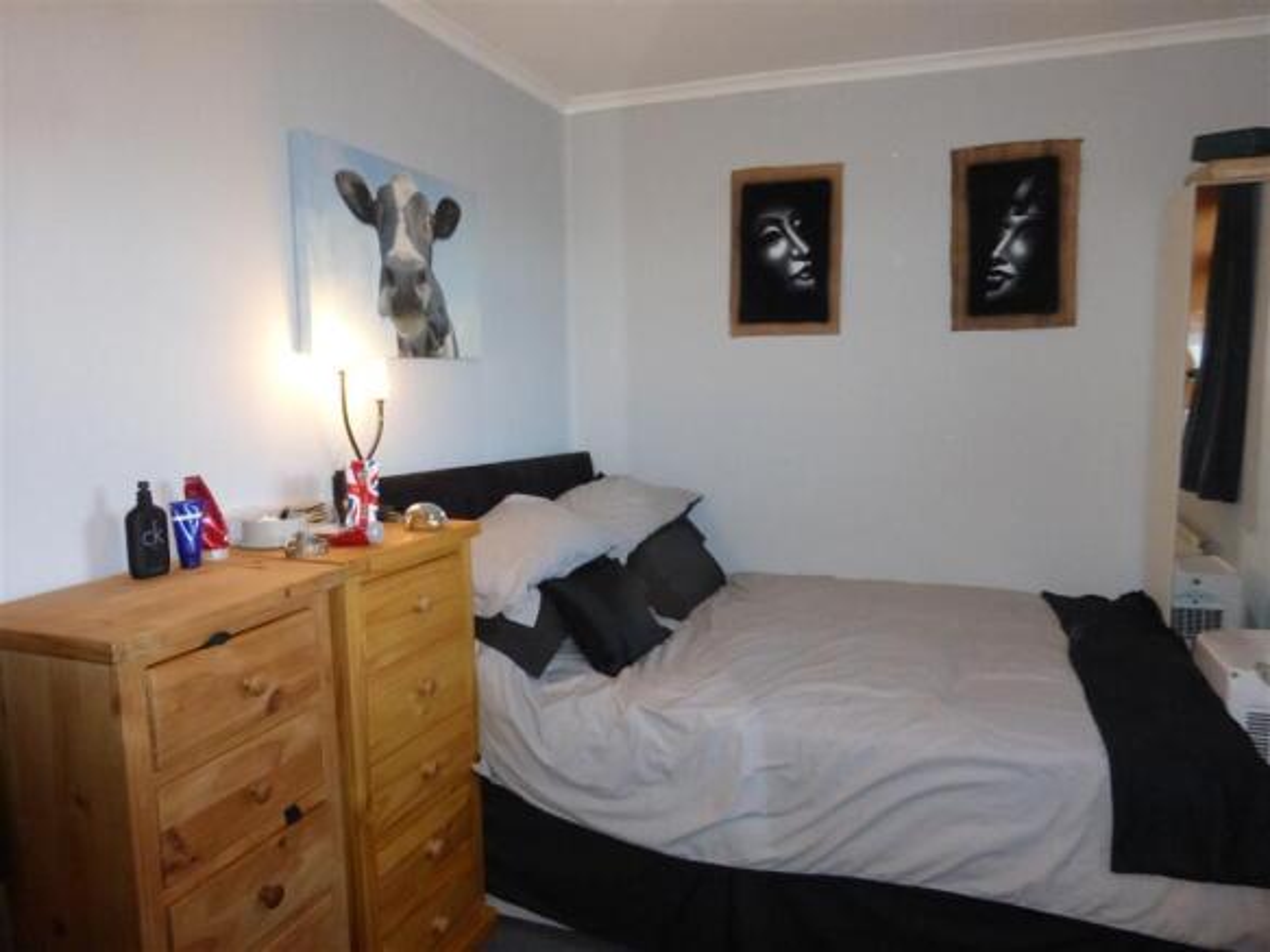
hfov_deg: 71.6
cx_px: 635
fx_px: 880
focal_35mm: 24
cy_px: 476
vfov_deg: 56.8
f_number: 3.3
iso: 800
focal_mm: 4.3
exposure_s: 1/60
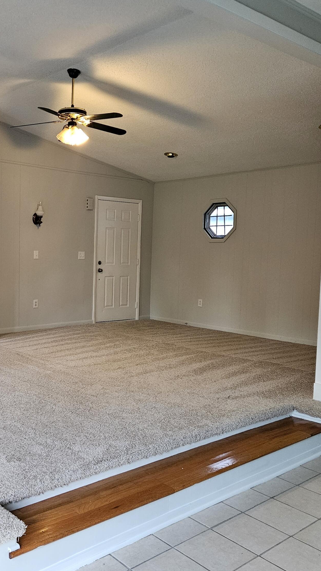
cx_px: 89
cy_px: 285
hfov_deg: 34.1
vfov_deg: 58.0
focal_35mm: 34
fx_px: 514
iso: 500
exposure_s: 1/60
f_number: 1.8
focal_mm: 5.4
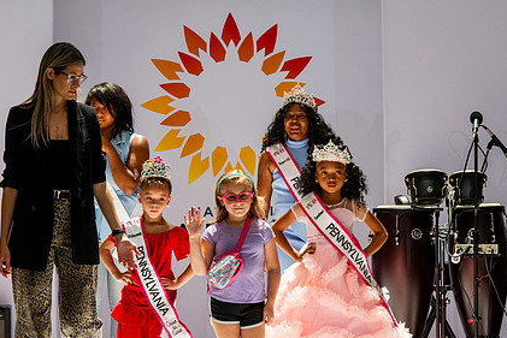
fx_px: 3156
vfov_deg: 6.1
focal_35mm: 224
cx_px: 285
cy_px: 218
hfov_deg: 9.2
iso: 1600
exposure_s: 1/250
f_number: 16
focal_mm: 155
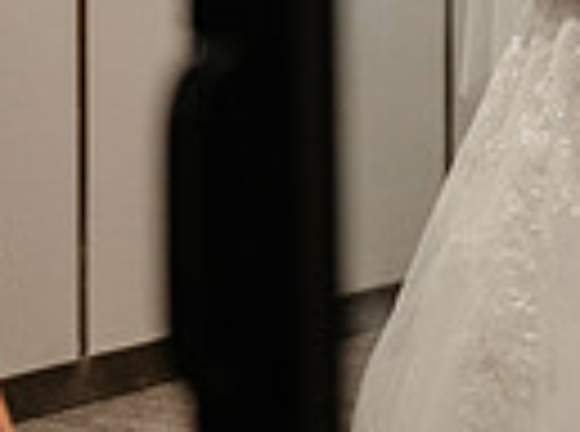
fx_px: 3626
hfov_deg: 9.1
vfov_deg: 6.7
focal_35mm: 217
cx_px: 647
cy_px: -173
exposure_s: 1/200
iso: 500
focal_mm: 50
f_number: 1.8
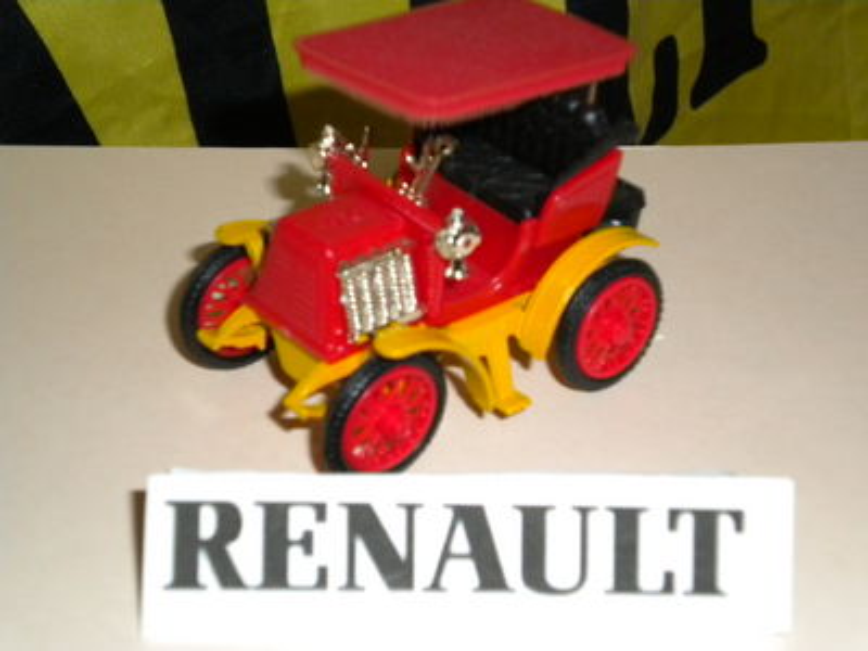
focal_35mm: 68
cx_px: 434
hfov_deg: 28.6
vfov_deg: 21.6
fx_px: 1705
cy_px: 326
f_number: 4.6
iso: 400
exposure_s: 1/60
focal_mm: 12.3
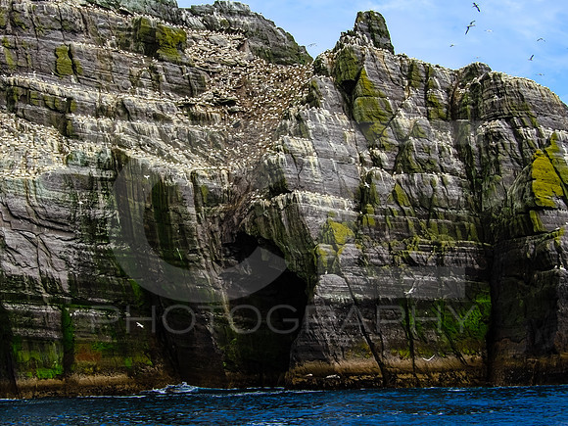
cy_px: 211
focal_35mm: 87
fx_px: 1427
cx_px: 235
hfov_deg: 22.5
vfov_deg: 17.0
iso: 500
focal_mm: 50
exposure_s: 1/160
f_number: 18
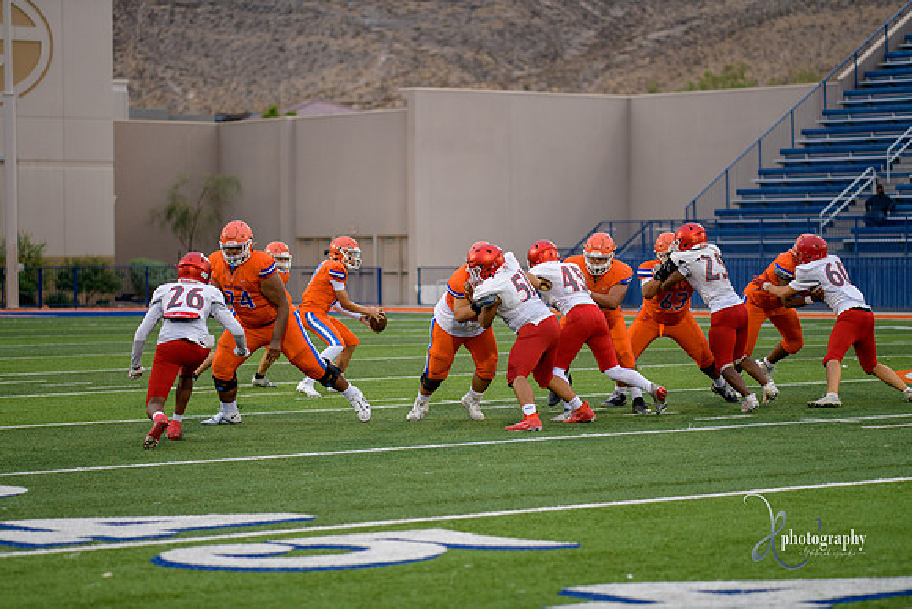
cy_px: 304
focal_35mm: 120
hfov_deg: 17.1
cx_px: 456
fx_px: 3041
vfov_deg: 11.4
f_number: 2.8
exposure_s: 1/500
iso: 360
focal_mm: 120
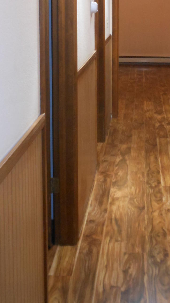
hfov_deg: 21.3
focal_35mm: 56
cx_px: 130
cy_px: 43
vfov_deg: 35.5
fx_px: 449
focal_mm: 5.2
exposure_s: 1/30
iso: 320
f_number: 3.3
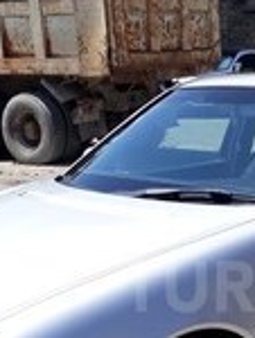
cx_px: 296
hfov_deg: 16.1
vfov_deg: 21.6
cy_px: 286
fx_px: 872
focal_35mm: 89
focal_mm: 3.6
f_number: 1.9
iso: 40
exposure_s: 1/1326
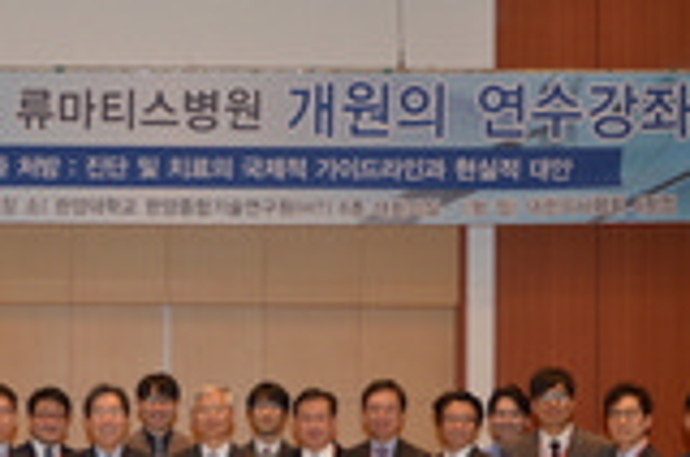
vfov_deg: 17.8
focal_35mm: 75
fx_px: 1435
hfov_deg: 26.5
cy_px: 433
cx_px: 138
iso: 320
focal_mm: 20
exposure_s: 1/320
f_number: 4.5
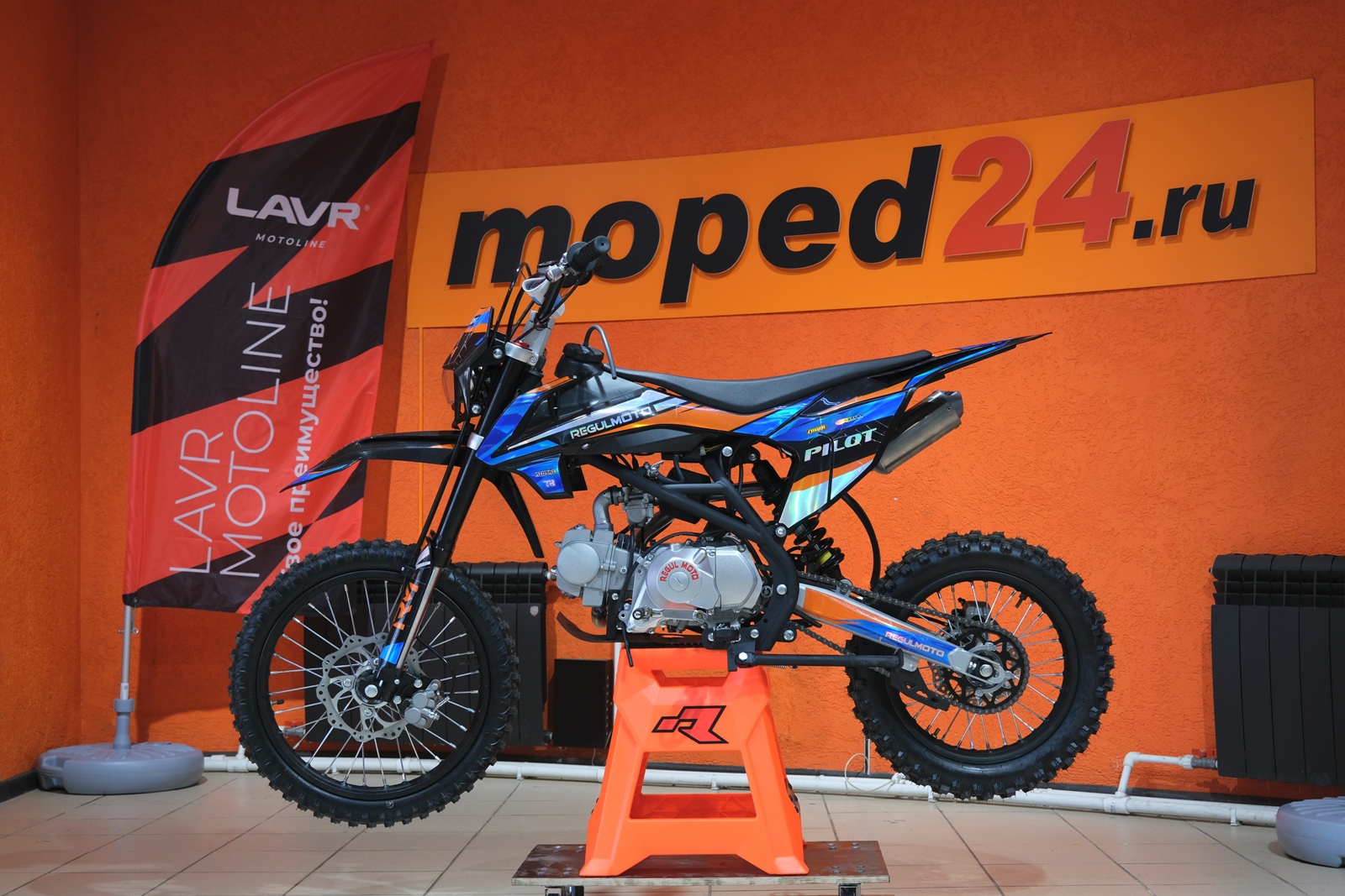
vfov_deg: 27.5
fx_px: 1831
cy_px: 448
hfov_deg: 40.3
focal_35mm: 49
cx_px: 672
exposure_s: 1/60
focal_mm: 32.5
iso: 800
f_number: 4
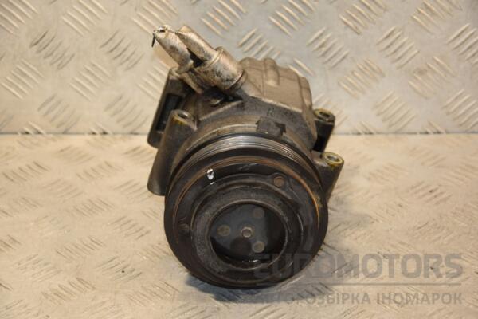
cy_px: 160
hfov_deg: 19.5
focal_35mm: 105
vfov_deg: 13.0
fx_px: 1394
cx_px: 239
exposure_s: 1/125
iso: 800
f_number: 5.3
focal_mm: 70
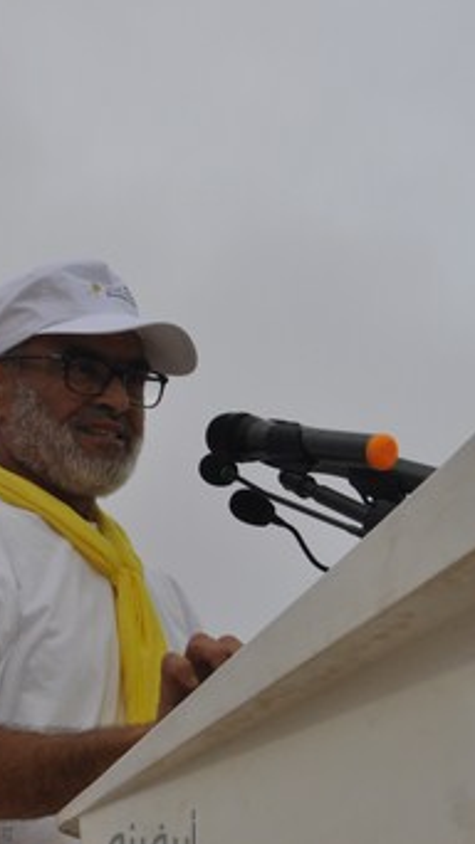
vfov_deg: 13.3
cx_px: 42
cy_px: 494
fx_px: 3624
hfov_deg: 7.5
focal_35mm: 162
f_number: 6.3
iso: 200
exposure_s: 1/160
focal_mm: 55
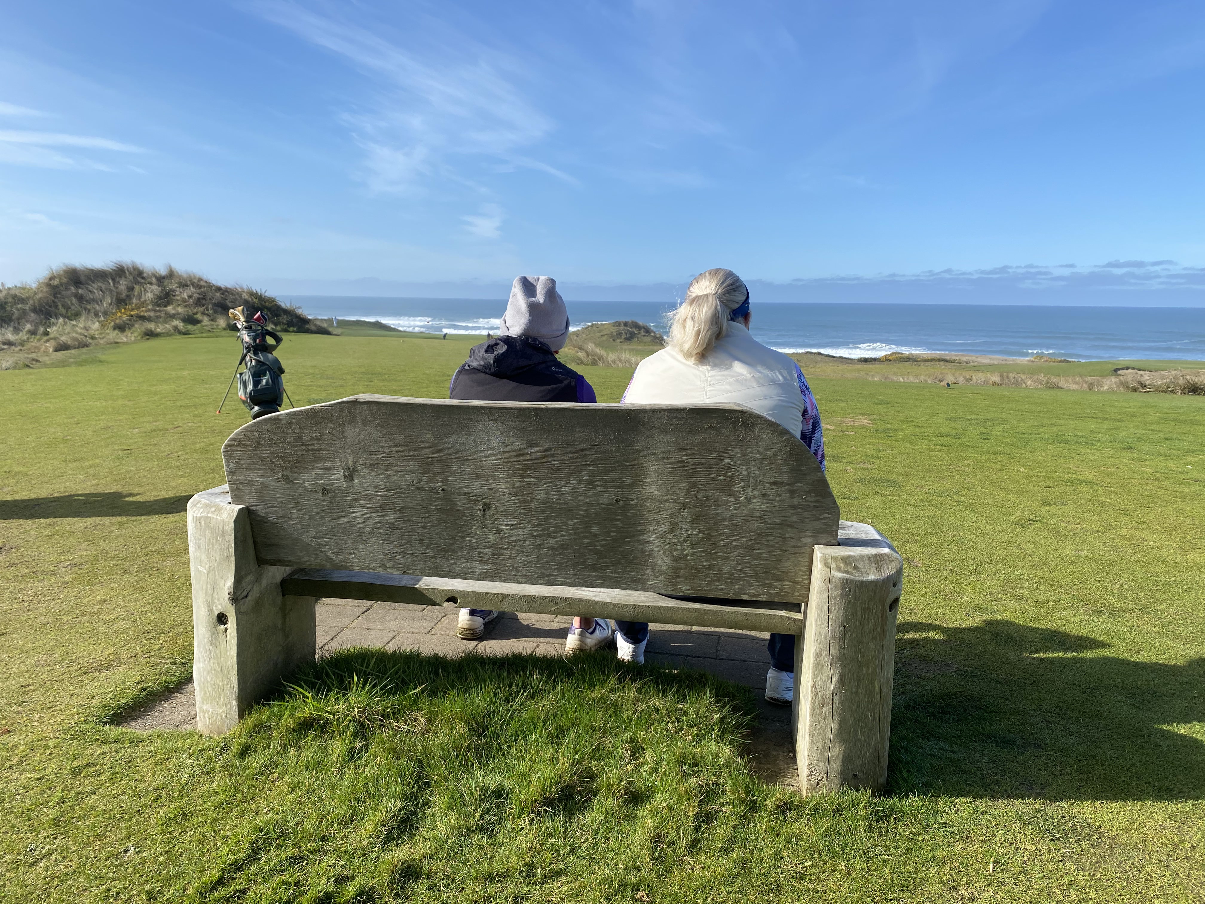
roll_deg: -1.4
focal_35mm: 26
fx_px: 905
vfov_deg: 53.1
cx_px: 602
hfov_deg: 67.3
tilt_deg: -10.4
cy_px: 452
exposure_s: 1/2817
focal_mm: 4.25
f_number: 1.8
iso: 32
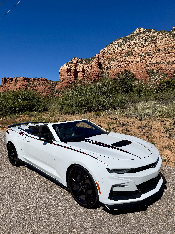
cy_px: 117
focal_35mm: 24
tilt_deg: -3.8
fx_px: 162
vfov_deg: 71.6
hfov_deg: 56.8
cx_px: 88
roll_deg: -0.4
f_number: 1.78
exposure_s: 1/11905
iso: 80
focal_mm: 6.76
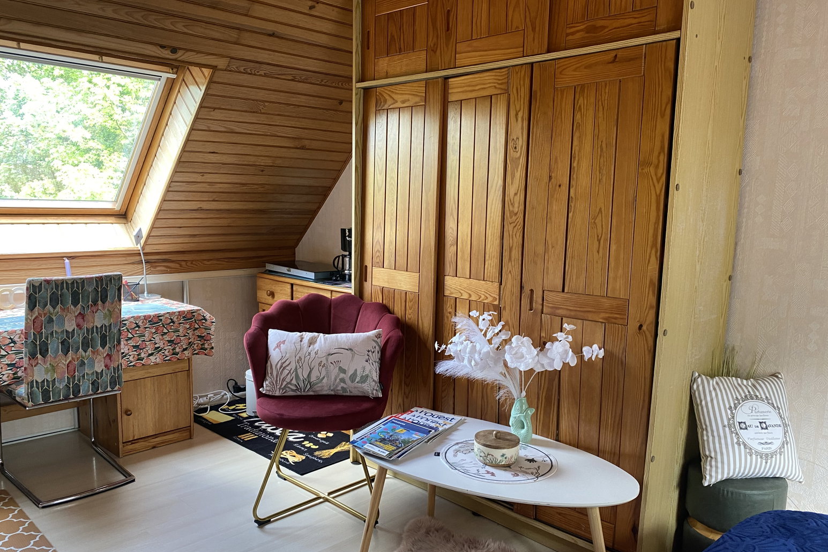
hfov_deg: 65.5
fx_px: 644
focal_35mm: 28
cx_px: 403
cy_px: 304
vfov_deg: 46.3
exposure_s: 1/77
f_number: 1.8
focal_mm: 4.25
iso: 125
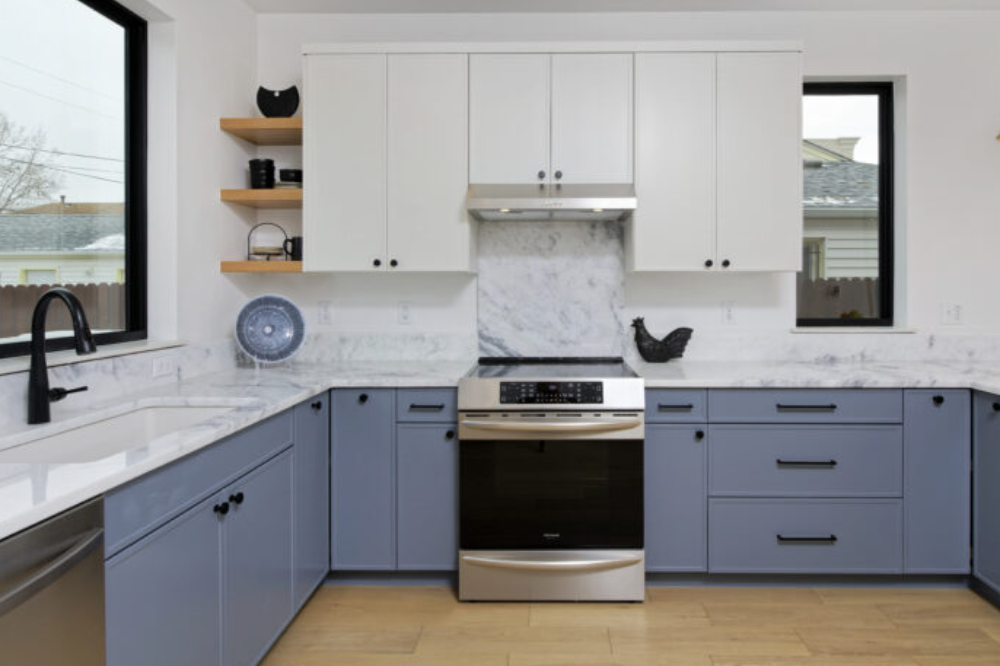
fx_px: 583
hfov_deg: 81.1
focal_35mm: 21
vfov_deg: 59.3
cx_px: 539
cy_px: 292
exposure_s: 1/200
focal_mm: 18
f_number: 13
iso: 800
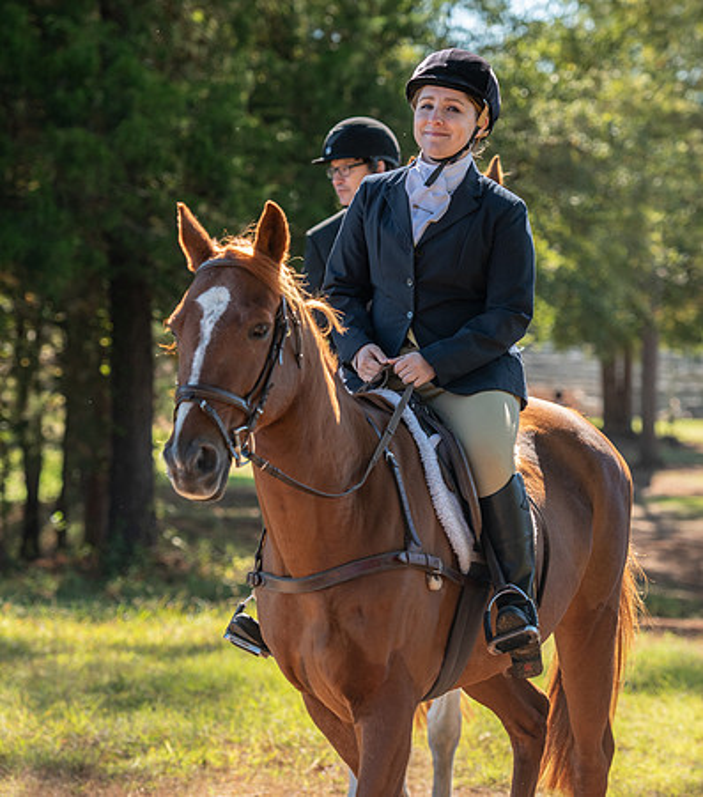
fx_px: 3548
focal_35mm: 144
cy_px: 401
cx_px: 409
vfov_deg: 12.8
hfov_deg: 11.3
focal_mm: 105
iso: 200
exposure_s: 1/320
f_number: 4
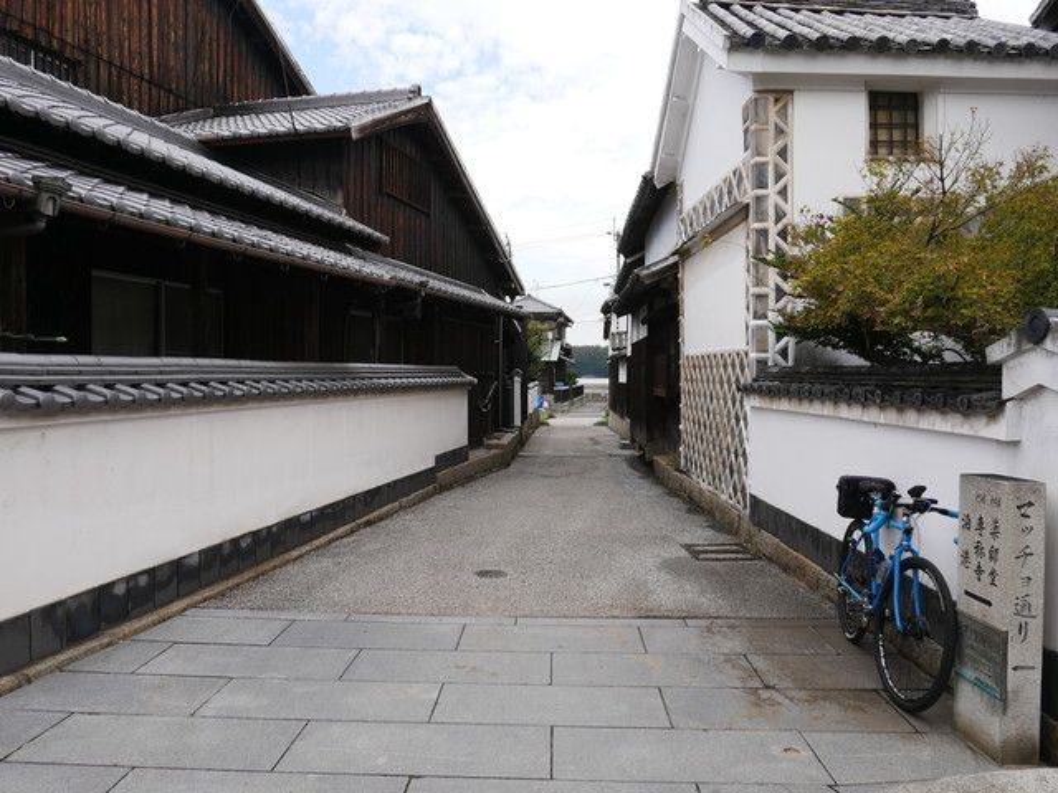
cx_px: 529
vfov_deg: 49.7
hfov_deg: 63.4
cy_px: 396
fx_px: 856
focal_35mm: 28
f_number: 4.5
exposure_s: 1/400
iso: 200
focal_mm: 14
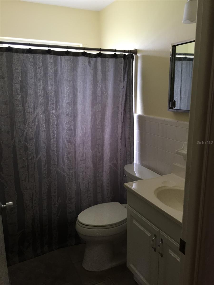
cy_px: 142
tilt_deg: -10.8
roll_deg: +1.3
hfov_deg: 48.2
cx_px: 107
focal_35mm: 29
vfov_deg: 61.7
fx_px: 239
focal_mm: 4.15
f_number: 2.2
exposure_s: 1/30
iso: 100
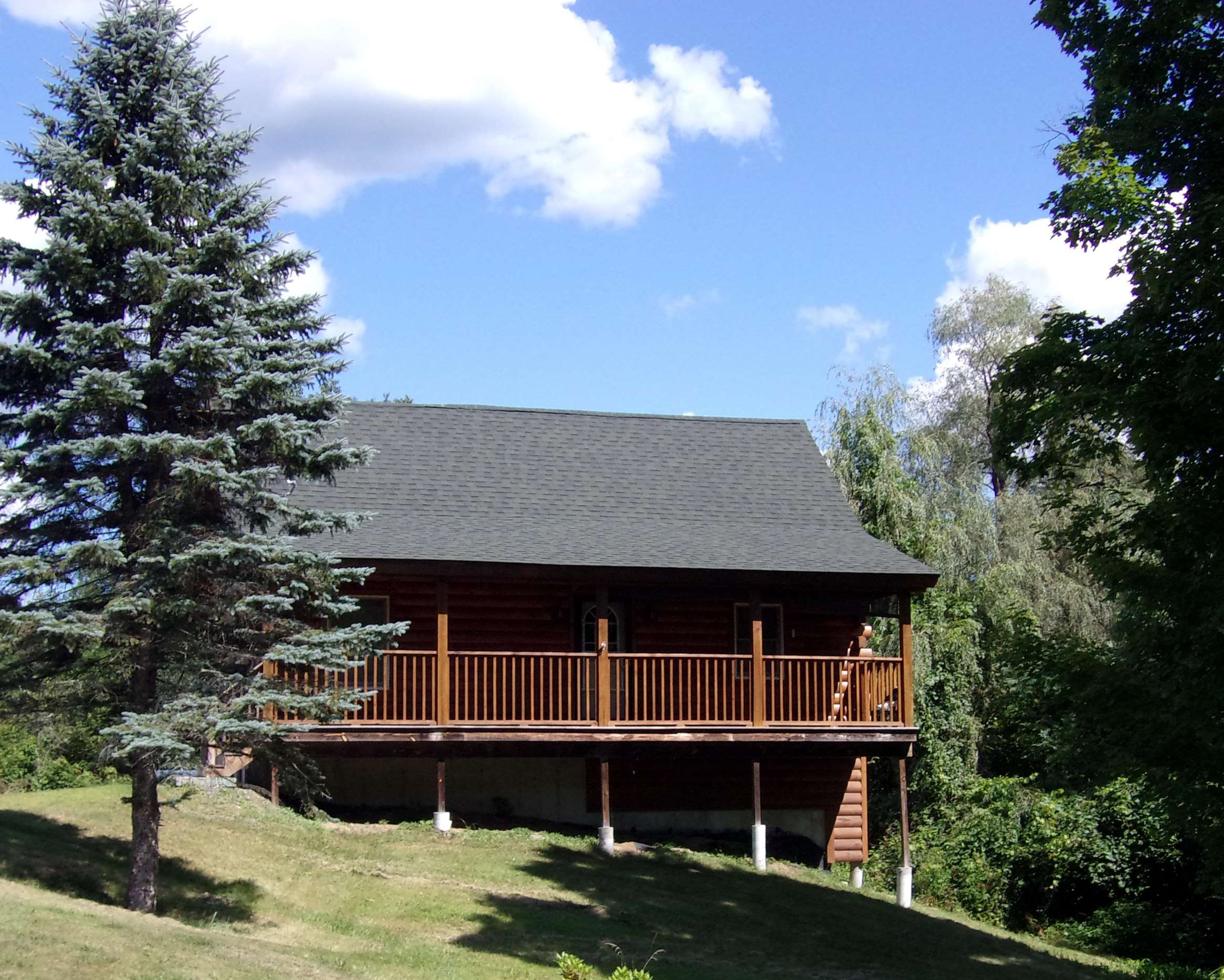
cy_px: 597
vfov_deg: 28.0
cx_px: 672
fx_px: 1956
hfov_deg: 34.7
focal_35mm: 54
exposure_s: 1/105
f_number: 13.1
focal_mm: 7.6
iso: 200
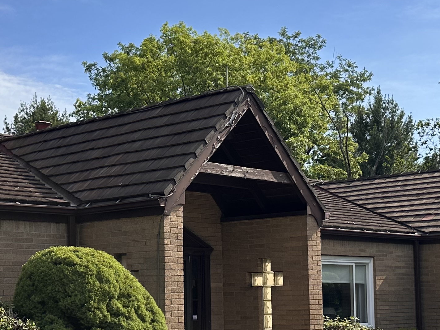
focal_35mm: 68
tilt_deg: +3.9
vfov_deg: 21.5
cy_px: 236
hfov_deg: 28.4
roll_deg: +1.5
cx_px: 161
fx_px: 864
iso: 80
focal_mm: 6.86
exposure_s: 1/5263
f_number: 1.78
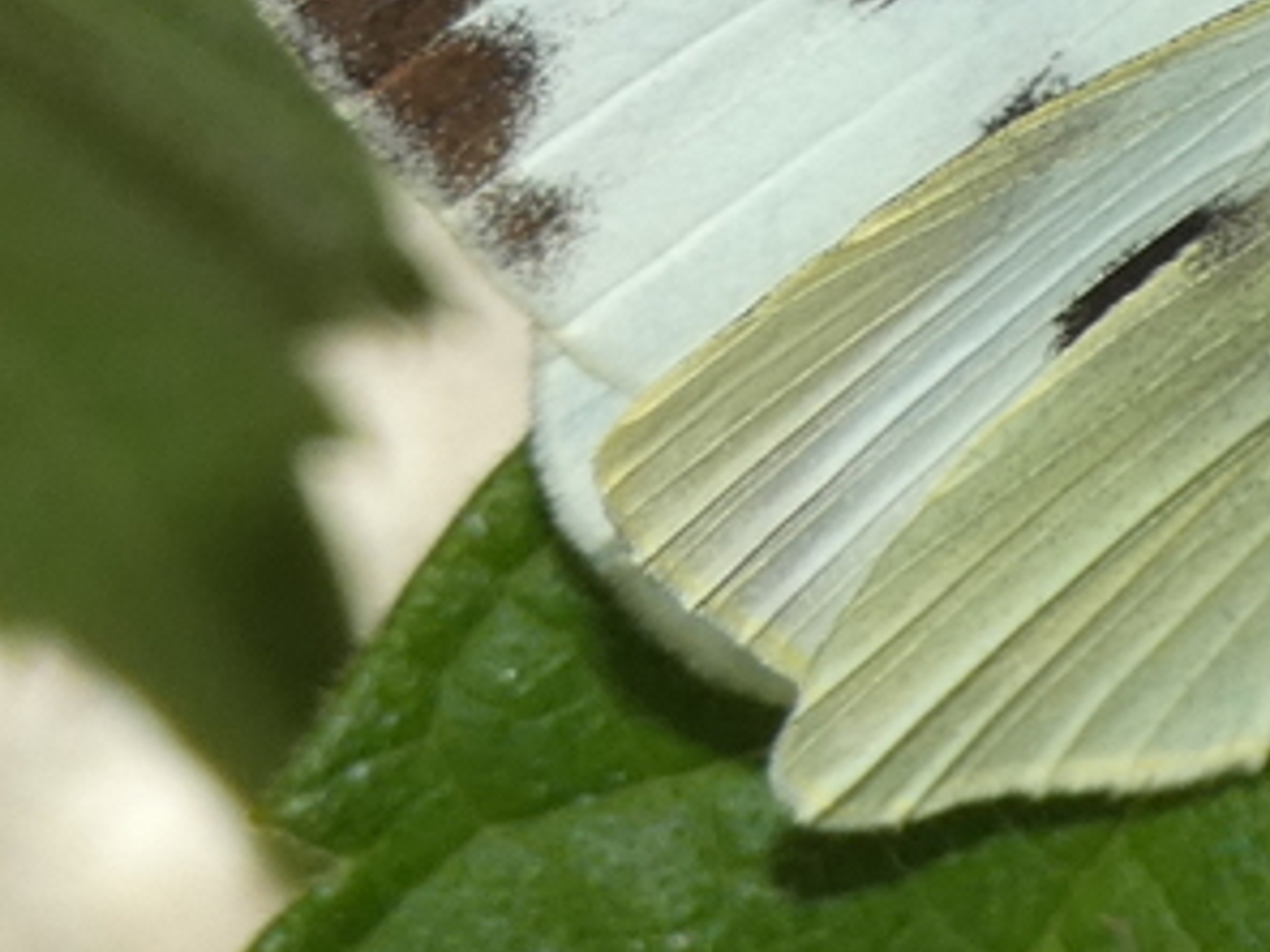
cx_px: 1581
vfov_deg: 2.1
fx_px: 25718
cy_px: -111
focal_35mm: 701
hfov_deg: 2.8
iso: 80
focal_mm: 43.5
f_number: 5.5
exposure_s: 1/160
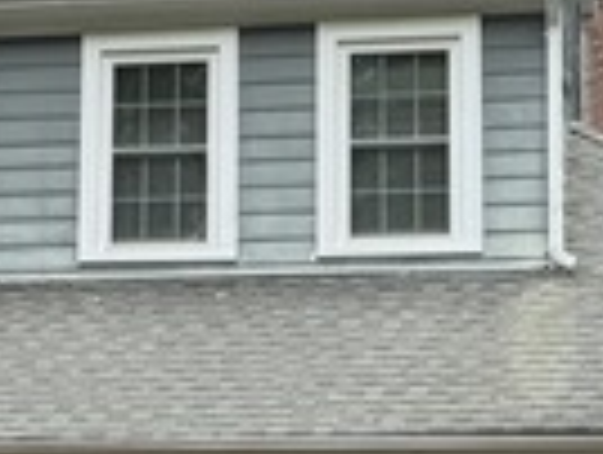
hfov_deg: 13.7
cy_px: 306
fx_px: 2495
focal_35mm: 143
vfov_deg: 10.4
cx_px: 117
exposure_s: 1/1812
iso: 100
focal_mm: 6.76
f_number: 1.78
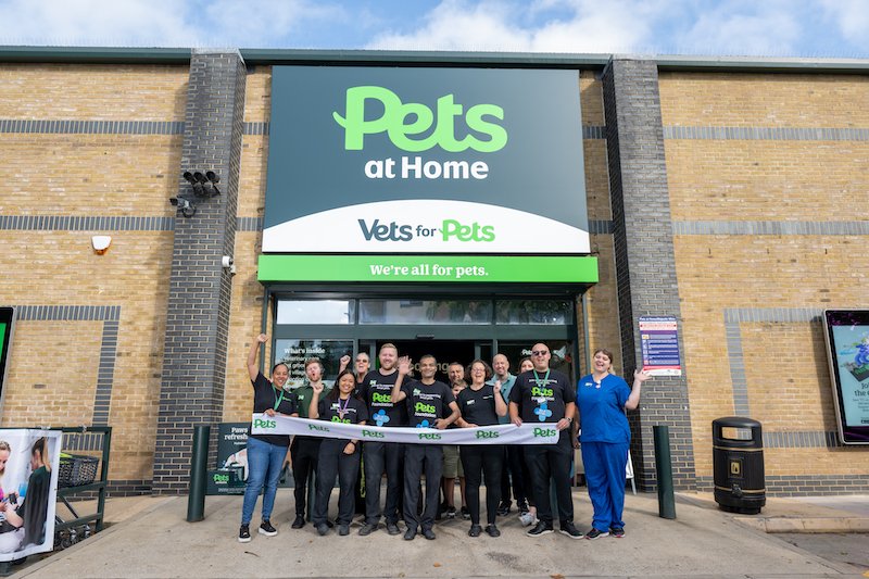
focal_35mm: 27
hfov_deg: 67.4
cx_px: 434
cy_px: 290
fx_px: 652
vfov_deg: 47.9
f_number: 4.5
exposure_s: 1/200
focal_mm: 27
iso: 125
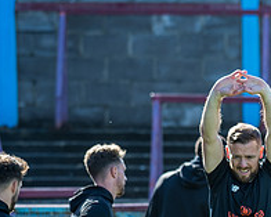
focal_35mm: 544
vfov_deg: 2.8
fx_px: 4365
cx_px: 530
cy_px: 335
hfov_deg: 3.5
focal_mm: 135
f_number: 2.5
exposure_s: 1/800
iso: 50
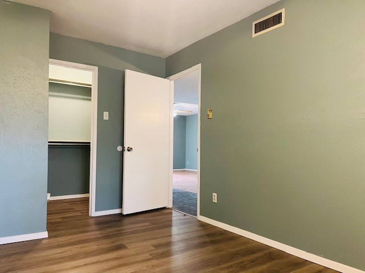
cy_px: 136
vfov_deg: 53.1
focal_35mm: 26
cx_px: 182
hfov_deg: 67.3
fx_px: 274
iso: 320
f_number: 1.6
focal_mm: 5.1
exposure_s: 1/60
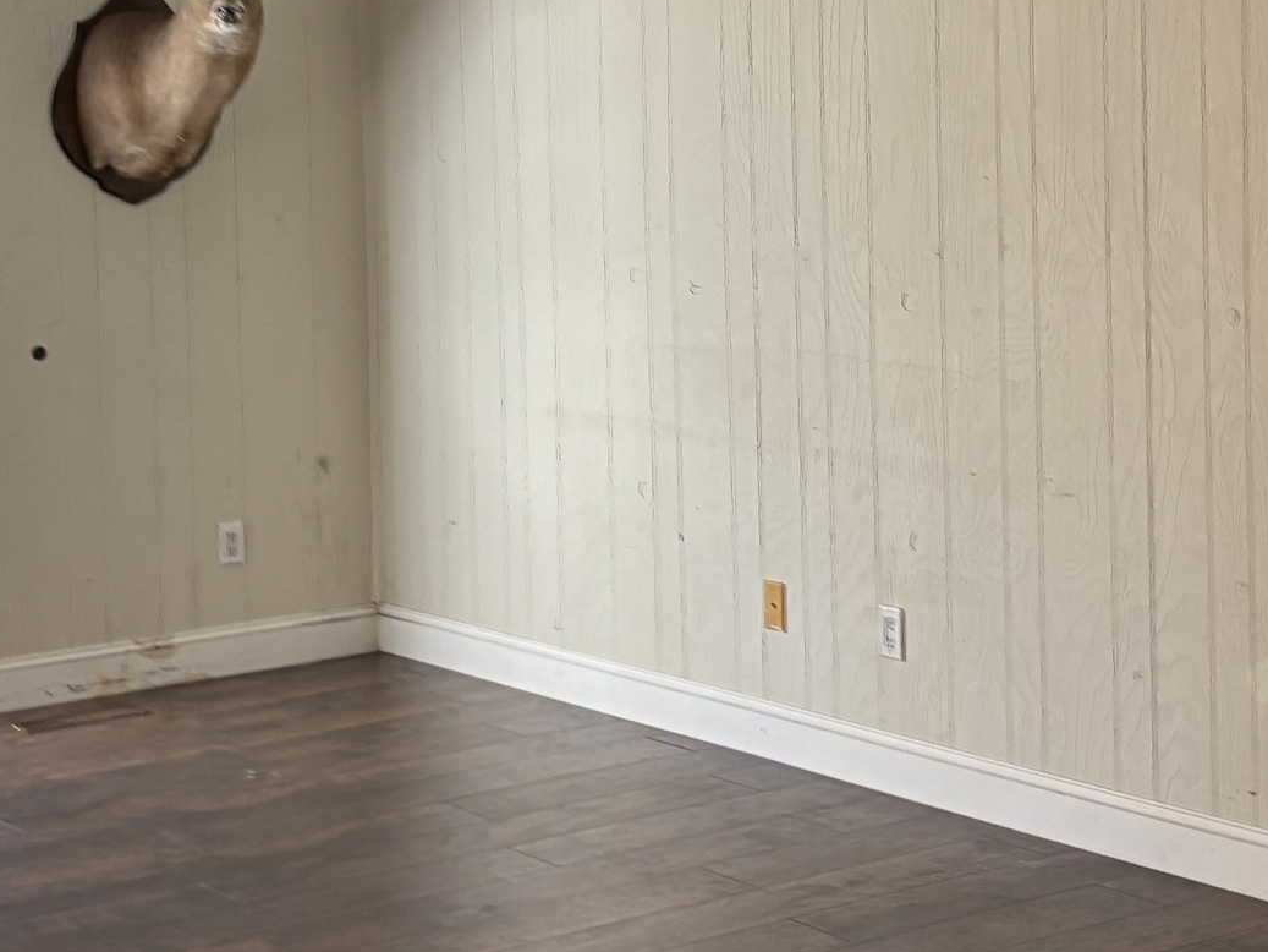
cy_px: 221
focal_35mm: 77
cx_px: 654
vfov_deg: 19.0
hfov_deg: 25.3
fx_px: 2821
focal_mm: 5.96
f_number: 1.6
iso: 125
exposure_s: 1/120
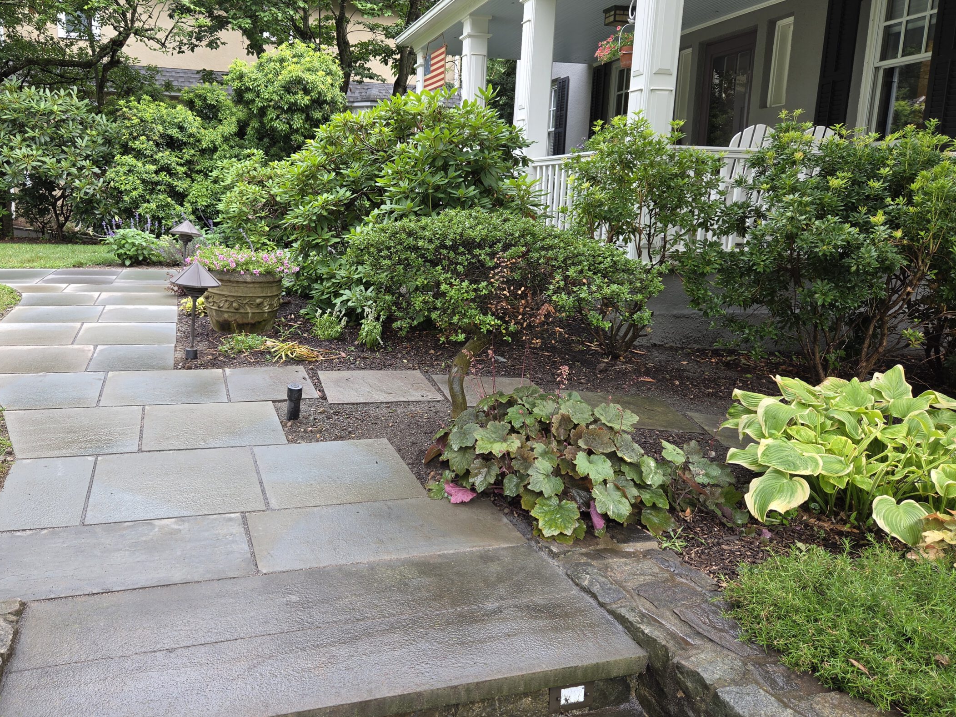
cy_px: 349
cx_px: 404
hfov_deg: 63.1
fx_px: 773
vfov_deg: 49.7
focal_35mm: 28
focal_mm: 5.4
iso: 50
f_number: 1.8
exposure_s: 1/180
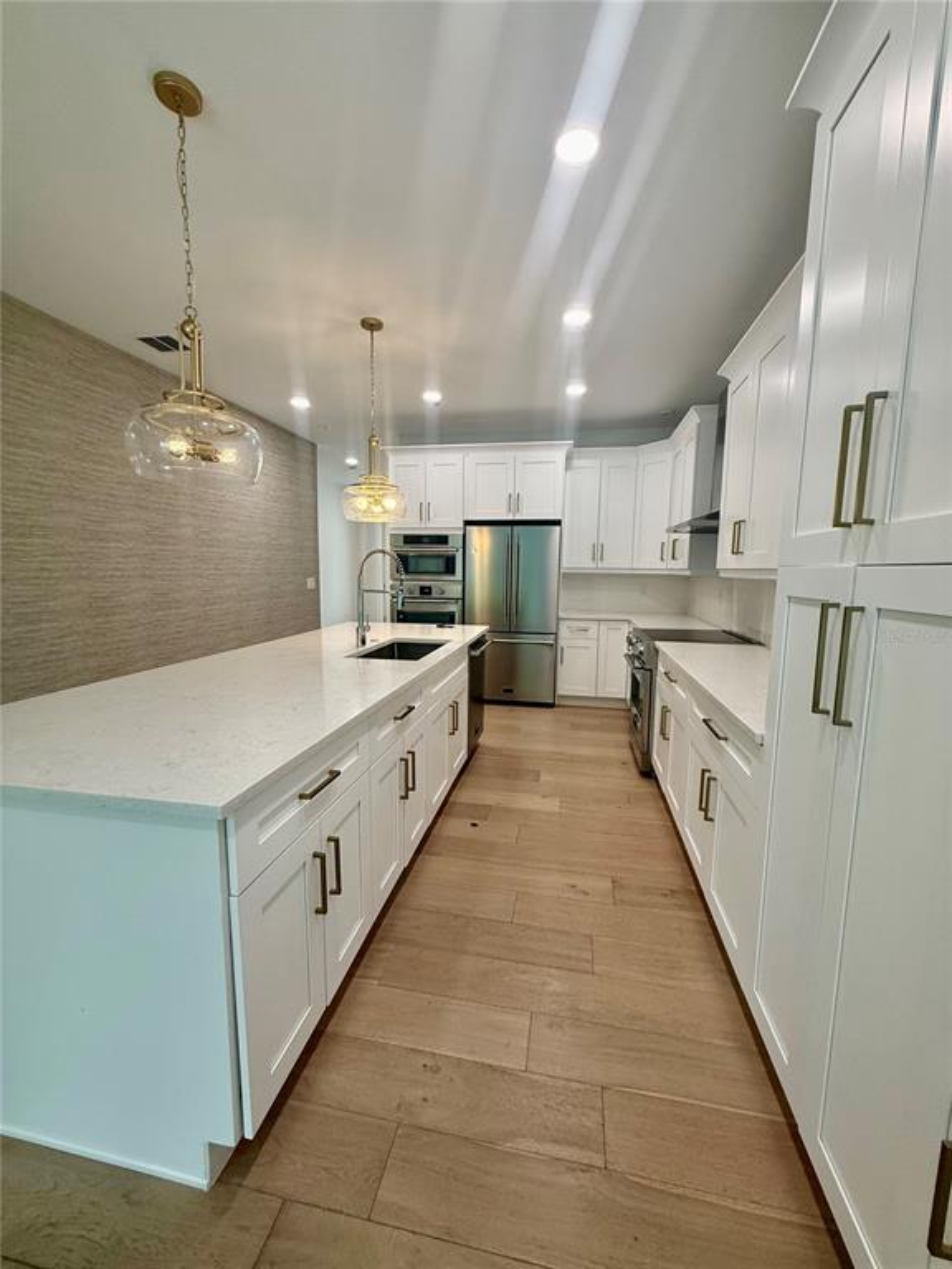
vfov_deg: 102.1
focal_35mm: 14
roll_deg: -1.0
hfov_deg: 85.7
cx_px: 476
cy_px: 634
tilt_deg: -7.1
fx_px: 513
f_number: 2.2
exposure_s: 1/120
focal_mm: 2.22
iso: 160
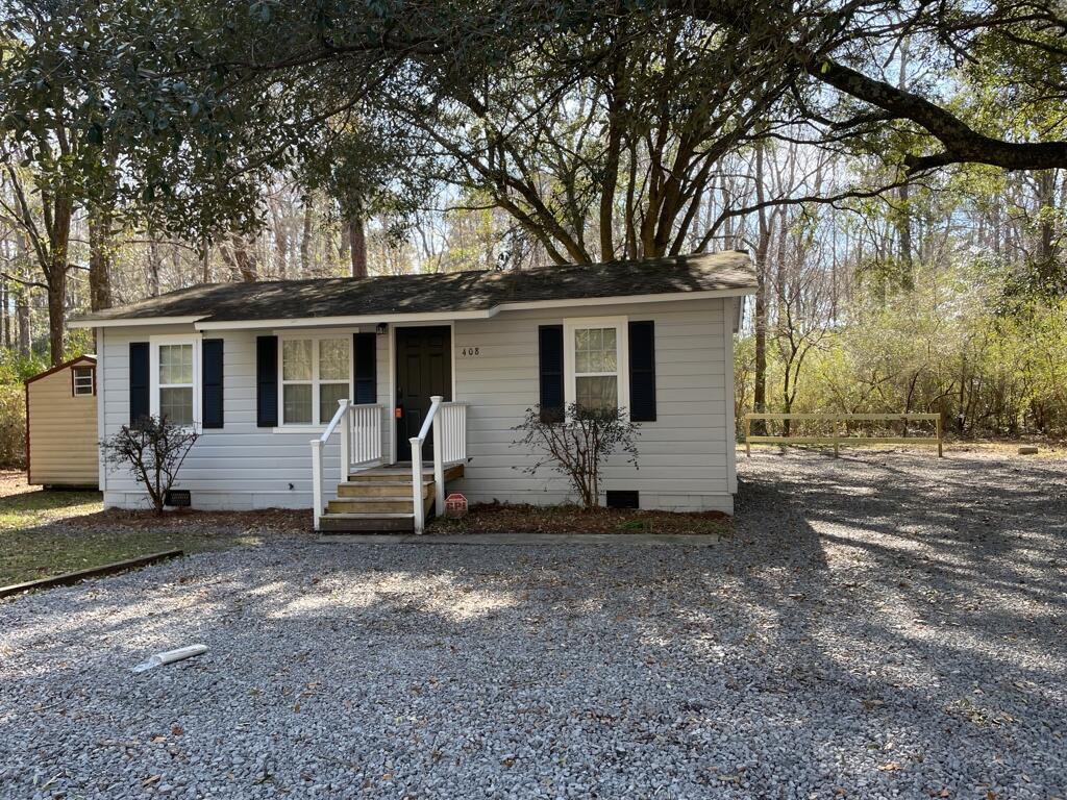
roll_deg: +1.4
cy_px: 400
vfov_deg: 53.1
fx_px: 801
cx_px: 534
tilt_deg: +0.3
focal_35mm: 26
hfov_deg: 67.3
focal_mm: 4.2
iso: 50
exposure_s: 1/413
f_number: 1.6
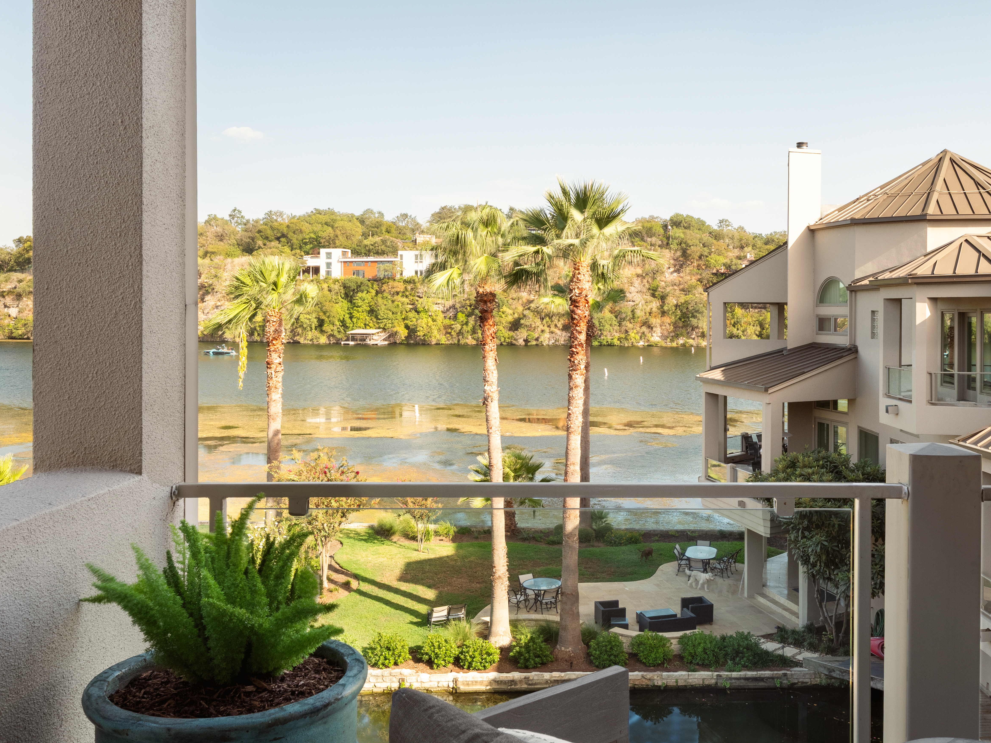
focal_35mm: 32
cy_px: 320
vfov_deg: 44.1
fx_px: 916
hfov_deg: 55.9
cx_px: 637
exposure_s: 1/13
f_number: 13
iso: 400
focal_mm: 22.8
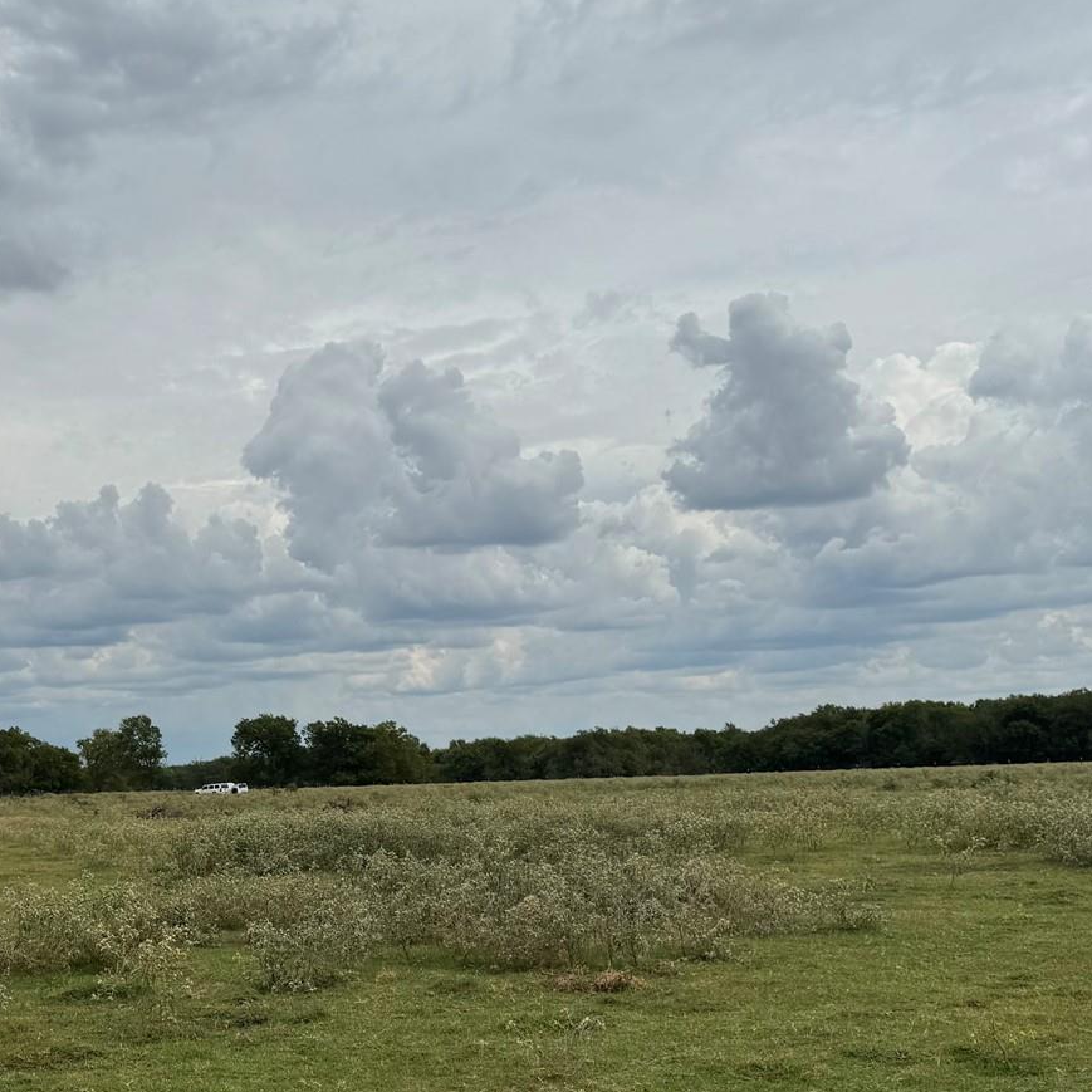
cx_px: 212
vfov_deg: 33.4
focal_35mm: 50
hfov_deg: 33.0
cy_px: 798
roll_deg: +2.4
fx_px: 1785
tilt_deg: -2.4
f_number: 1.78
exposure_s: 1/9009
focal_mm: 6.76
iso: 80
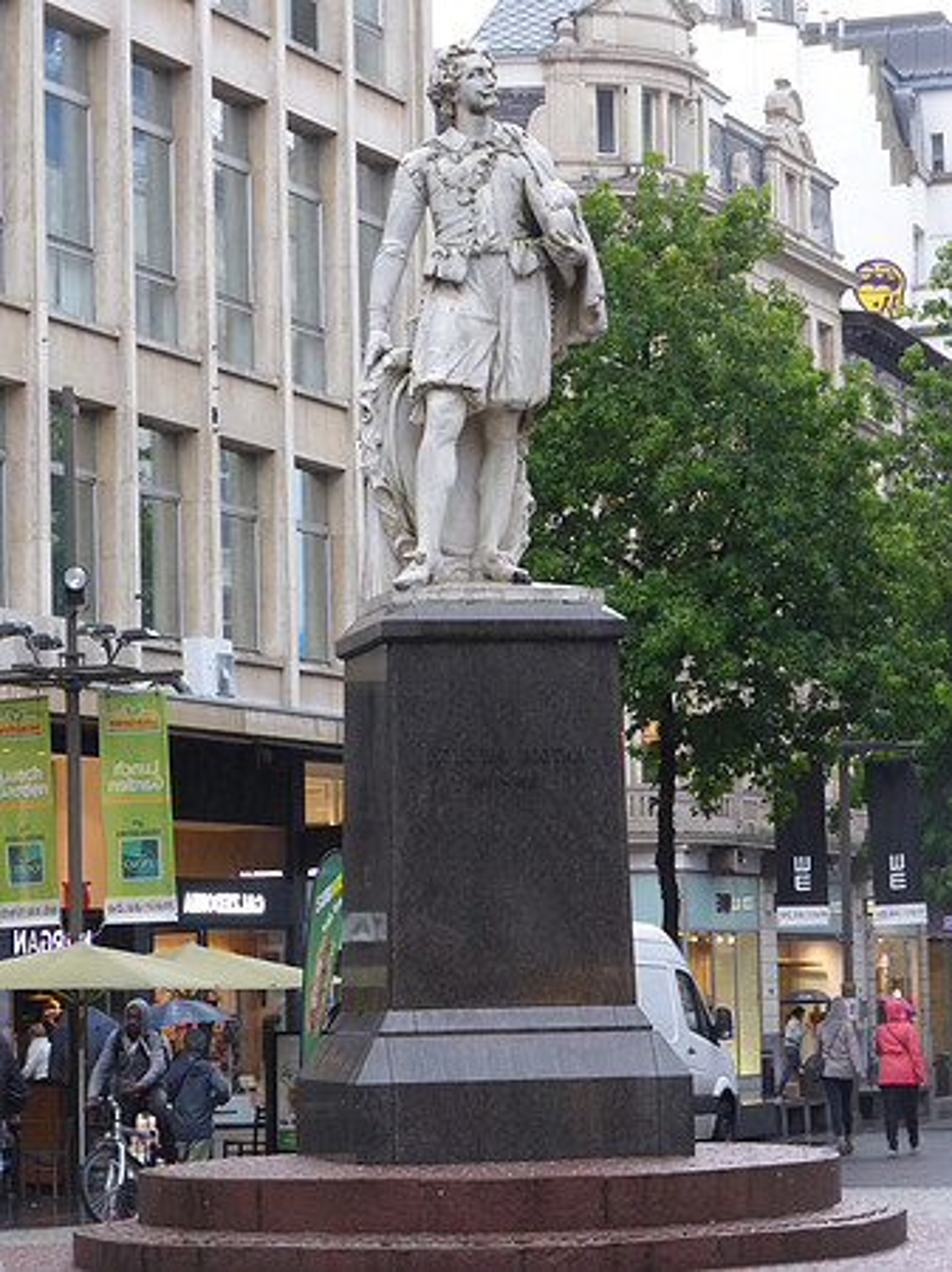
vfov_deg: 18.1
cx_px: 476
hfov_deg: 13.6
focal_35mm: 109
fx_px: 4001
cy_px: 636
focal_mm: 19.4
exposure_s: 1/60
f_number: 5.3
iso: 400
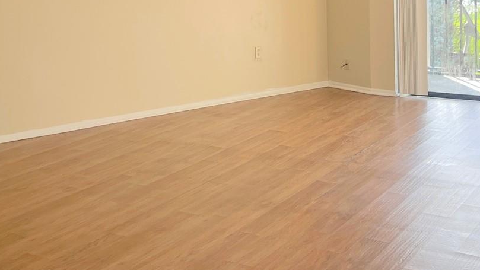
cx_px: 241
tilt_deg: -3.3
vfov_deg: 20.7
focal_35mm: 56
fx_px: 713
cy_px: -1
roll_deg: +2.3
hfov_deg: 37.2
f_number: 1.6
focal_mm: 5.1
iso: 40
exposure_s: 1/161
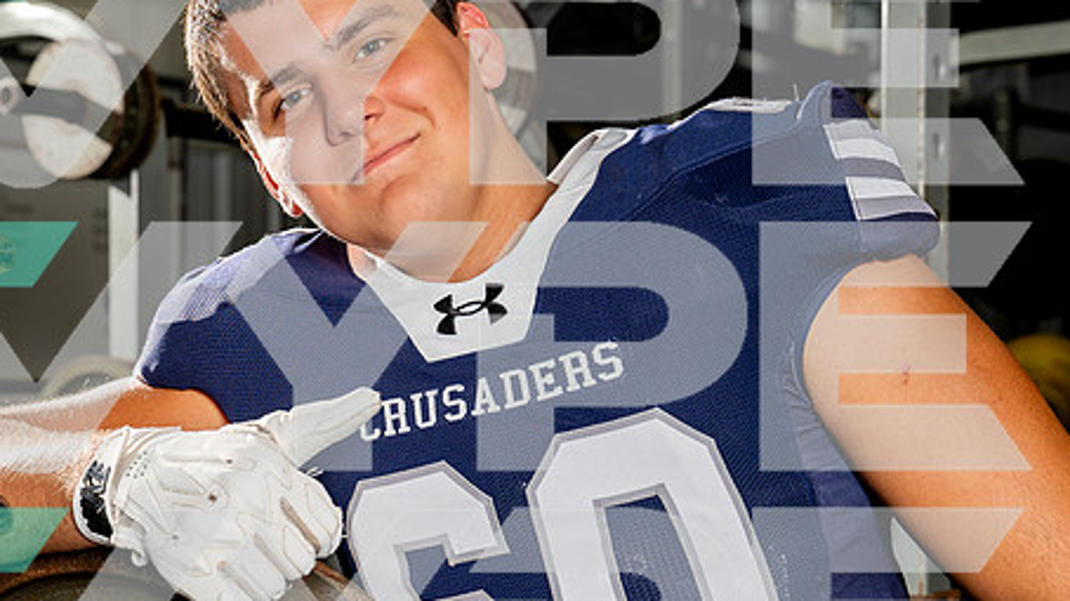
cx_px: 427
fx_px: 2212
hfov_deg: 27.1
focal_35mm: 78
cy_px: 349
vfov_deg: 15.5
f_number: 5.6
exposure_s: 1/250
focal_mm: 55
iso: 250
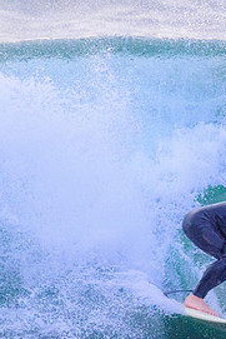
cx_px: 343
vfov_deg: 1.2
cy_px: 223
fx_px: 16109
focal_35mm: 1713
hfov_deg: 0.8
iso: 4500
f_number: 11
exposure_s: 1/2000
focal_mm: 800
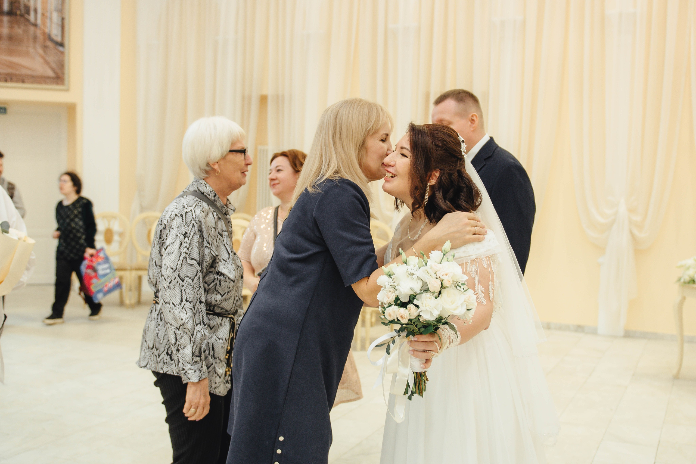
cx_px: 348
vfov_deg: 33.0
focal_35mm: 40
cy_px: 232
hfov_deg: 47.9
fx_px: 783
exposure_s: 1/250
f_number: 2.8
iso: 500
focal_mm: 27
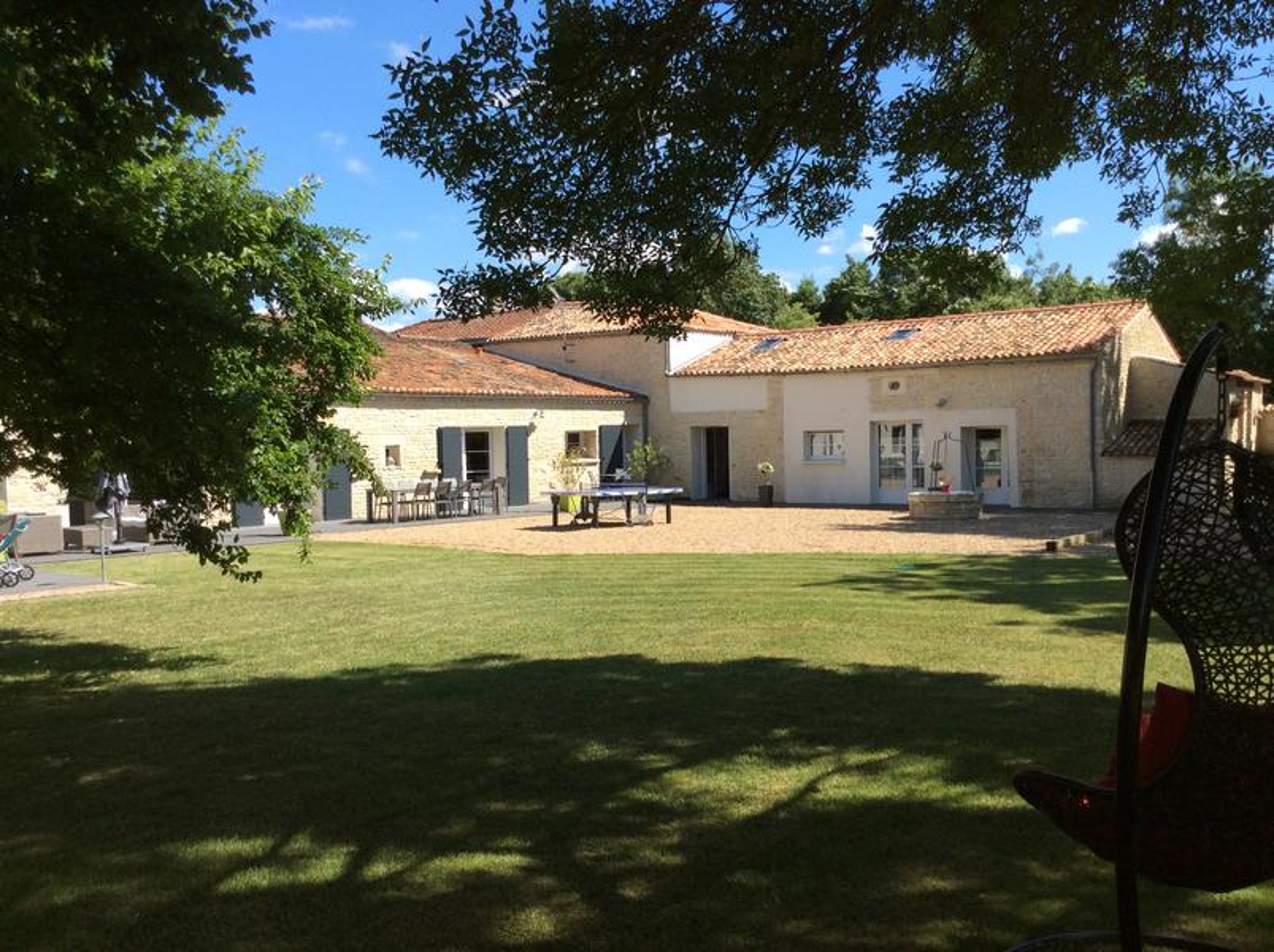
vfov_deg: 44.1
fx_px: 1176
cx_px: 637
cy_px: 476
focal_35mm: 32
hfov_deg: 56.9
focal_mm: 3.3
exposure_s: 1/986
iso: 32
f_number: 2.4
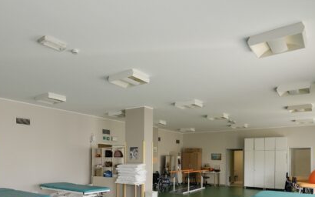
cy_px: 160
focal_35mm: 29
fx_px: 249
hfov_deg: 62.8
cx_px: 101
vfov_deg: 41.1
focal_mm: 16
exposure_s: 1/100
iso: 800
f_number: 5
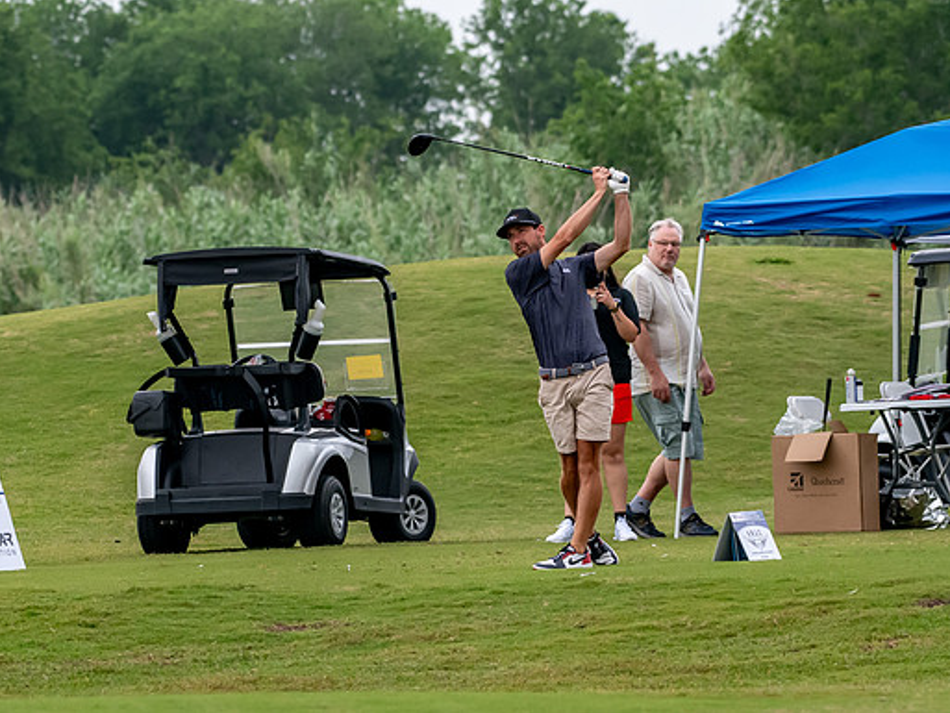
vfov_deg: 4.6
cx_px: 433
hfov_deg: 6.1
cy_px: 356
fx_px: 8949
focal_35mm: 326
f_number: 5.6
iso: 1600
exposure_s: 1/2000
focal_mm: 200
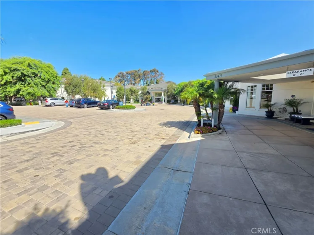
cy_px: 118
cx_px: 157
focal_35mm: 13
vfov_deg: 89.9
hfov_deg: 106.2
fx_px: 118
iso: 32
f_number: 1.9
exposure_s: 1/715
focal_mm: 2.2
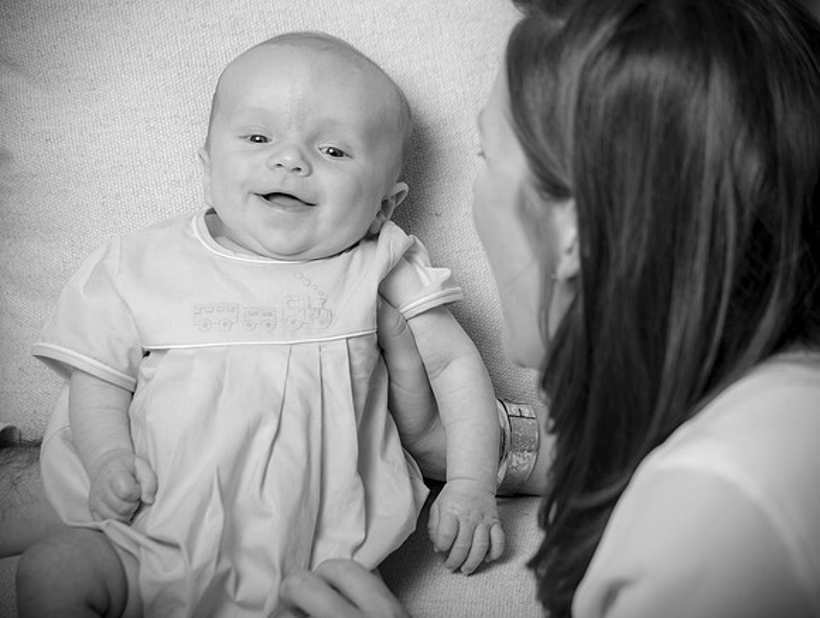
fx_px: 5156
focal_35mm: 217
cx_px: 411
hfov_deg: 9.1
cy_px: 309
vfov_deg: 6.9
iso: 250
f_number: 5.6
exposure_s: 1/200
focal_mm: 200
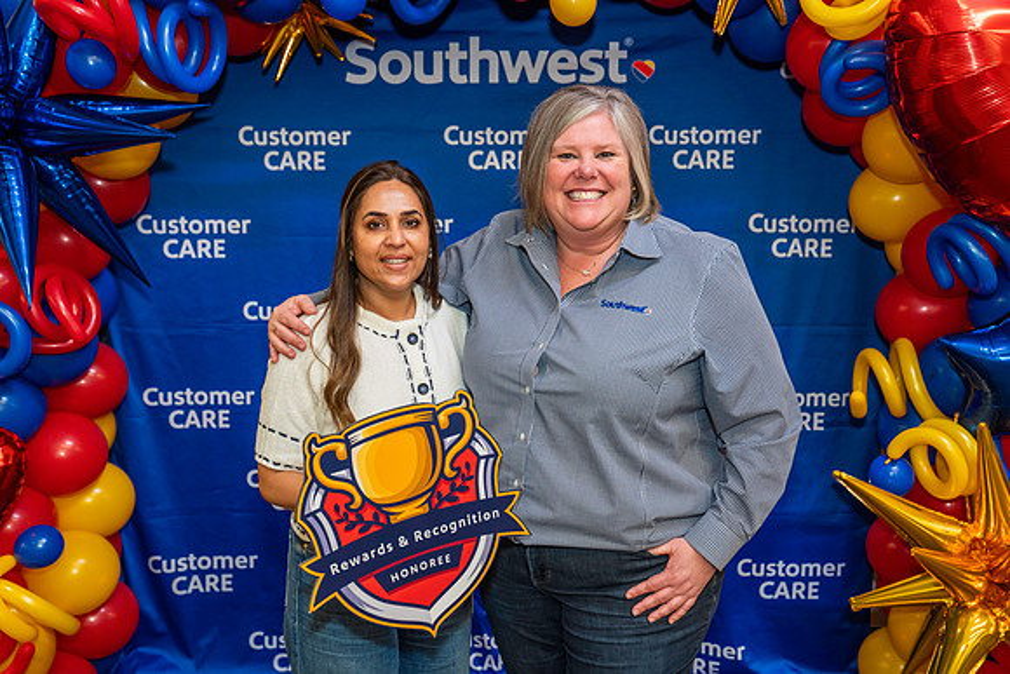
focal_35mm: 40
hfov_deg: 48.4
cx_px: 505
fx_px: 1122
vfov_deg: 33.4
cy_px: 337
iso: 1250
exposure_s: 1/160
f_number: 4
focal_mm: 40
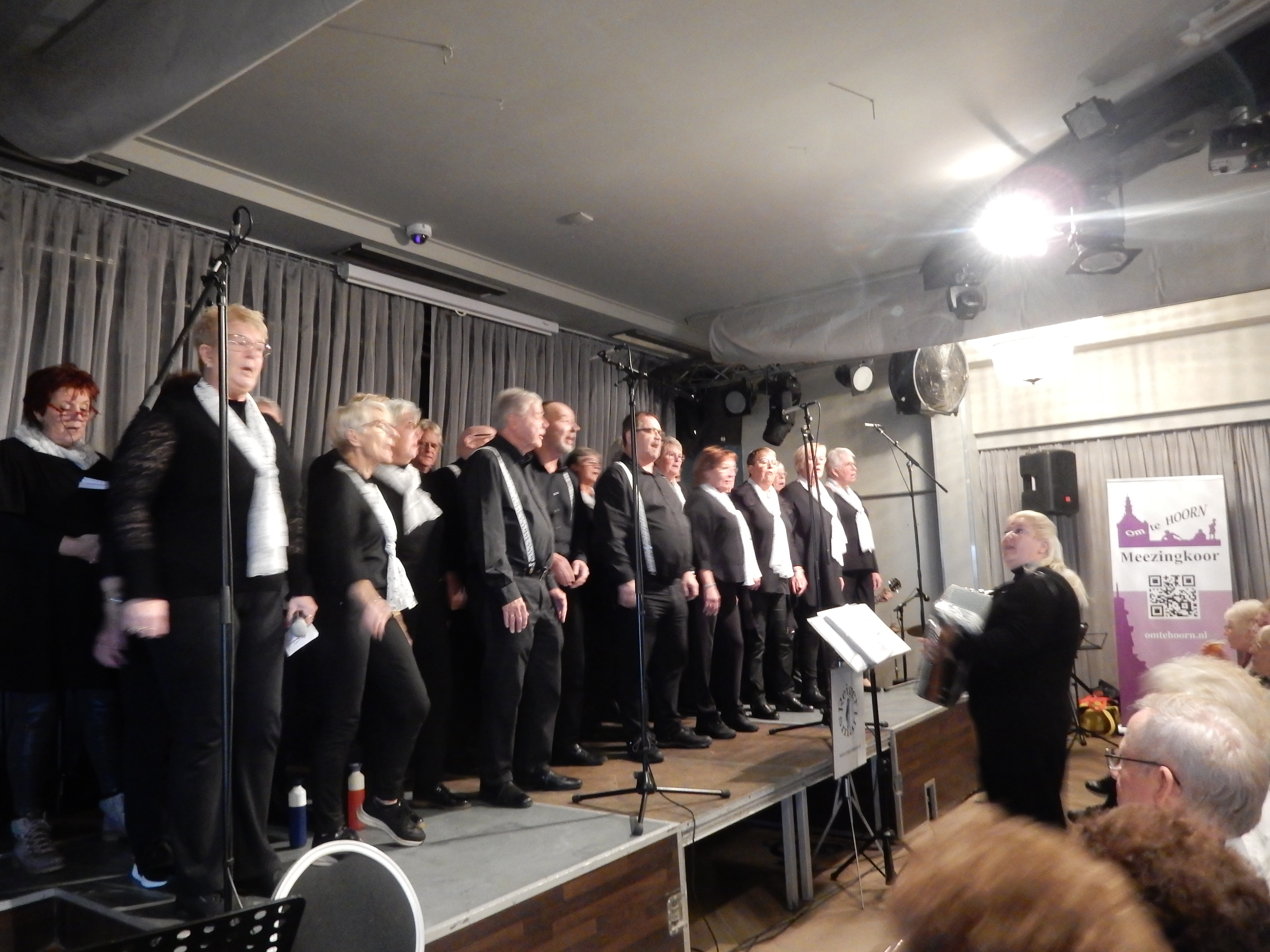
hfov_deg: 69.4
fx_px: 917
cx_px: 635
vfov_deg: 54.9
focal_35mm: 25
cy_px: 476
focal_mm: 4.5
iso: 800
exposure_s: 1/4
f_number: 3.7
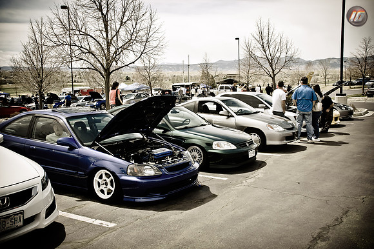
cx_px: 187
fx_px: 405
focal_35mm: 39
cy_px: 124
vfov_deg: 34.2
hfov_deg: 49.6
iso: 200
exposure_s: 1/250
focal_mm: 26
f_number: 8
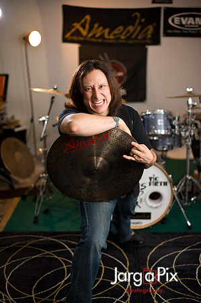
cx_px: 100
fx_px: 420
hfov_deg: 26.9
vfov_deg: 39.6
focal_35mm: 50
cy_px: 152
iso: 800
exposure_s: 1/250
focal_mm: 50
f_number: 2
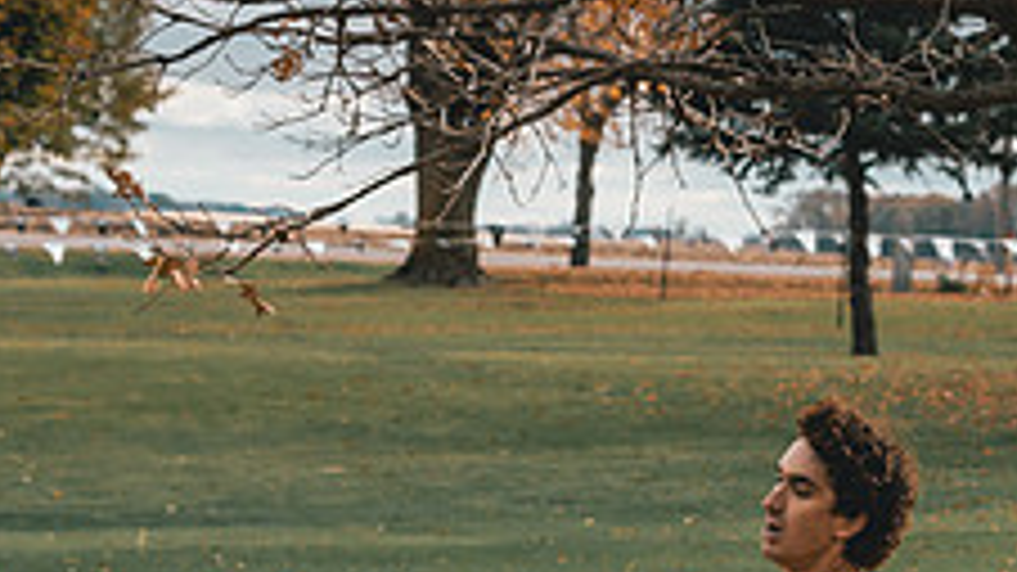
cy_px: 830
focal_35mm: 241
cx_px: 652
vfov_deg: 5.0
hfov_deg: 8.9
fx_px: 6497
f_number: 6.3
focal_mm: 84
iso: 400
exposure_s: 1/1250
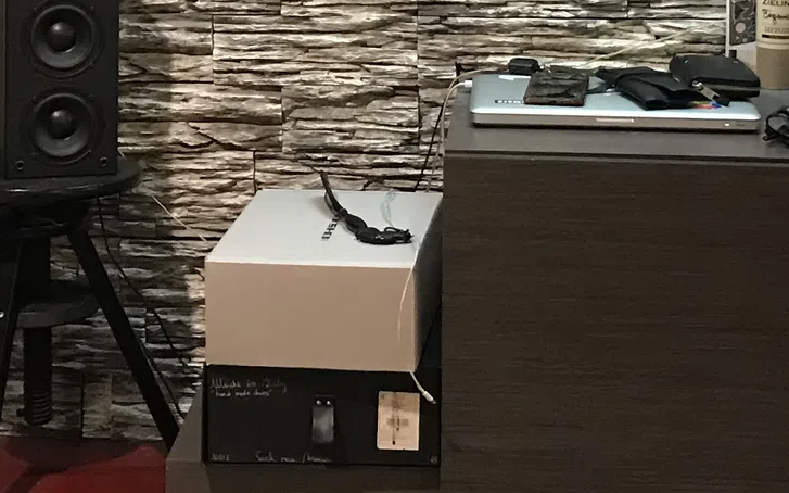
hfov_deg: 21.2
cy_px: -56
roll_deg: -0.3
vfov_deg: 13.1
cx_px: 358
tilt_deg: -7.0
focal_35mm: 98
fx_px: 2107
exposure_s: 1/14
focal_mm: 3.99
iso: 100
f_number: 1.8
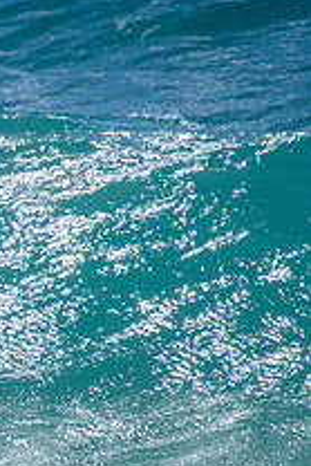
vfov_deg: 1.2
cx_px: -345
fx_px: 22094
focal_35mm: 1708
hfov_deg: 0.8
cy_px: 260
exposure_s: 1/2000
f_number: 5.6
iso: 100
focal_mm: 500
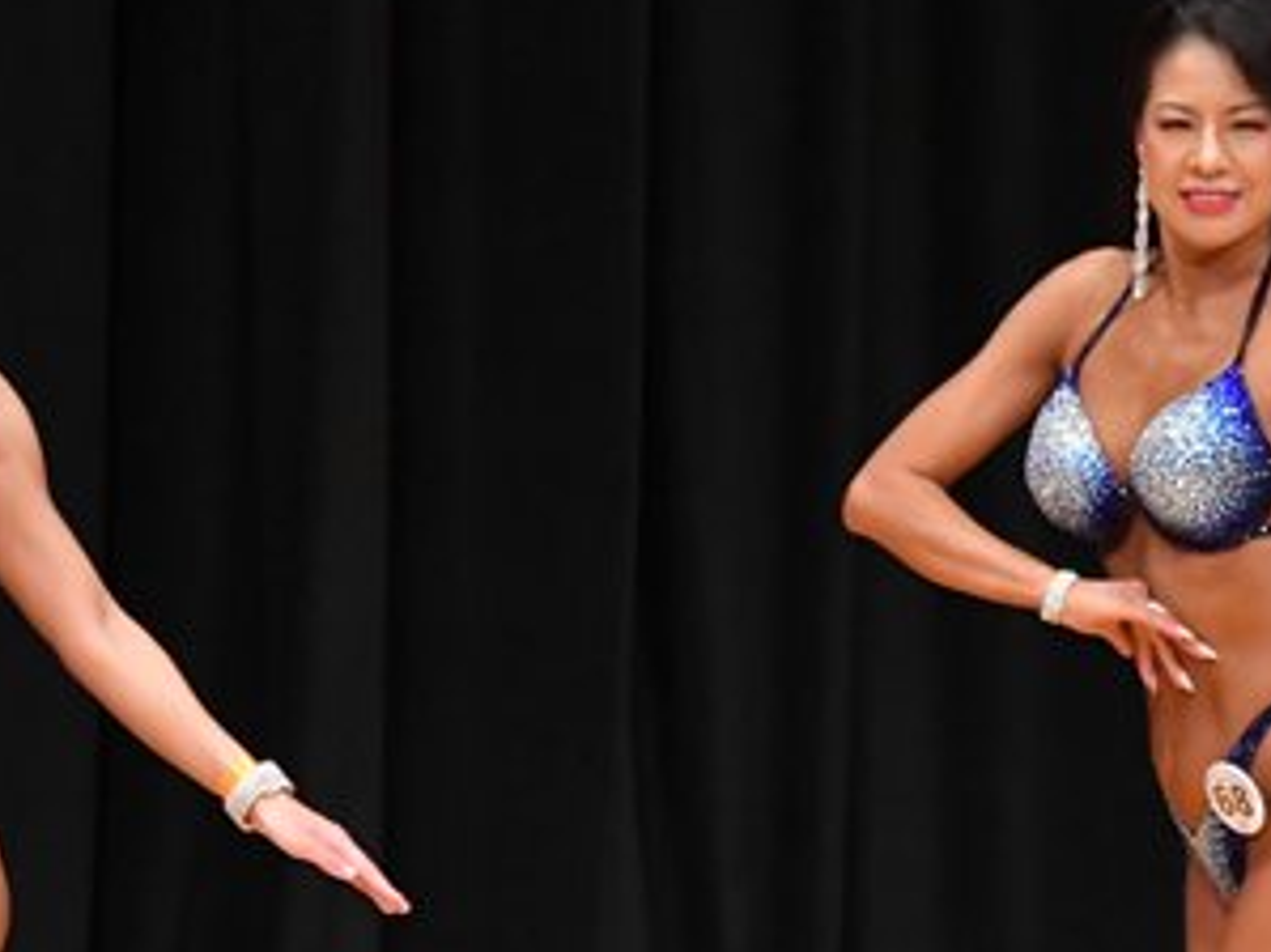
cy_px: 969
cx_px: 550
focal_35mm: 673
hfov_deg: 2.9
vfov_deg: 2.2
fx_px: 24701
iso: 4000
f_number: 5.6
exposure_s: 1/400
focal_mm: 180
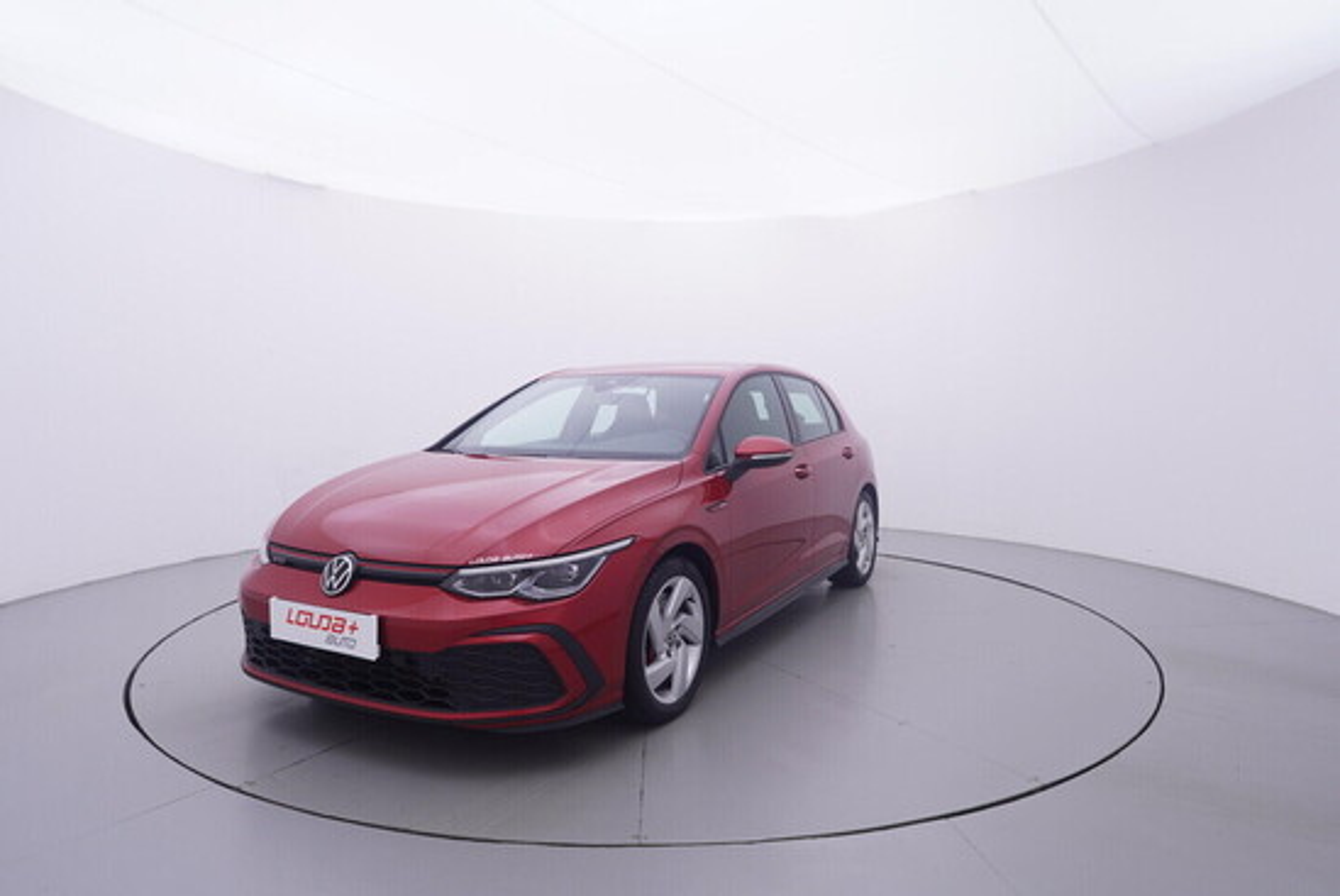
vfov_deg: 56.2
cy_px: 448
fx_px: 838
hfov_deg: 77.3
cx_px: 670
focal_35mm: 22
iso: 200
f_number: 5
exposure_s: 1/80
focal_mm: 15
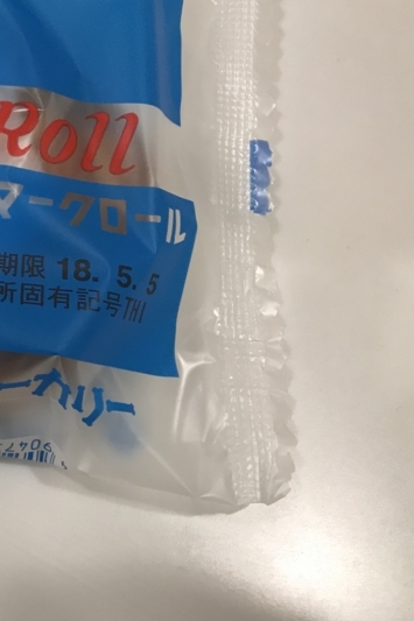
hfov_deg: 21.9
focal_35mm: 56
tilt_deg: -67.7
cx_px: -115
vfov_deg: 35.2
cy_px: 195
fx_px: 967
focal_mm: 3.99
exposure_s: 1/40
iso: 20
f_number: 1.8
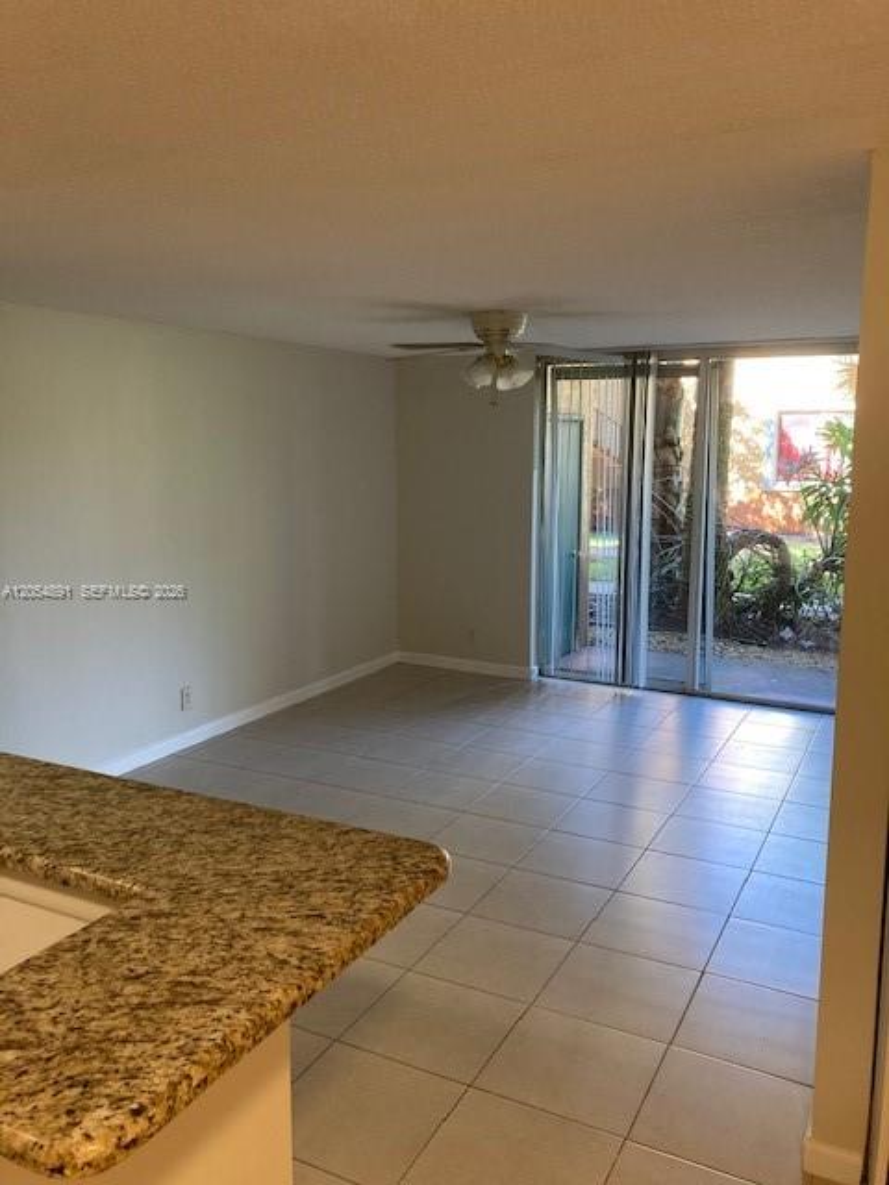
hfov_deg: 49.7
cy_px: 592
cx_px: 444
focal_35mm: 28
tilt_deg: -7.0
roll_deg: -0.5
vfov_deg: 63.4
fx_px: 959
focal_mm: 3.99
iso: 100
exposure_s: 1/60
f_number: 1.8
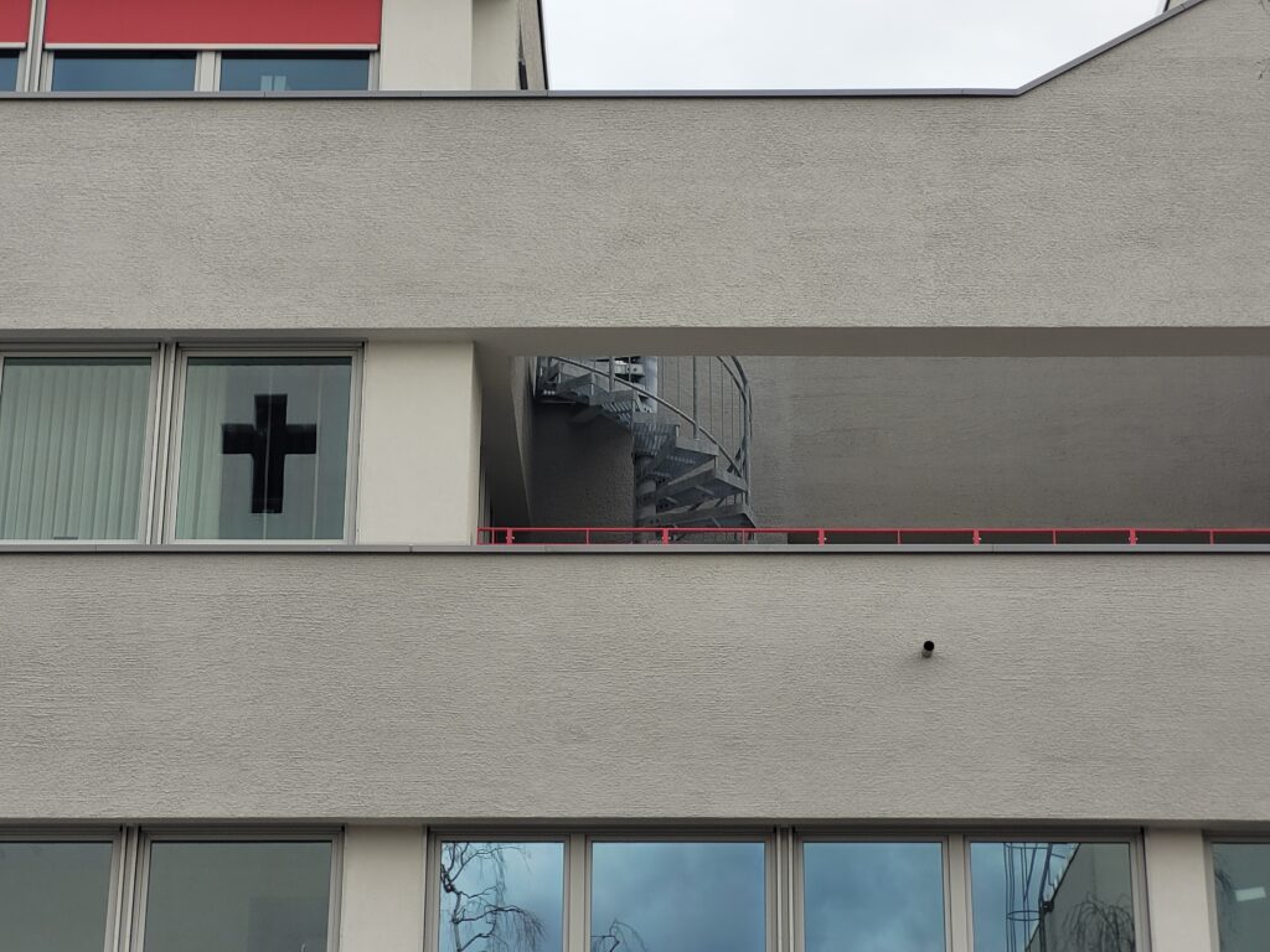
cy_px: 476
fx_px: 2788
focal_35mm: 76
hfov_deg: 25.7
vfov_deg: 19.4
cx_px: 635
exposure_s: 1/50
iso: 32
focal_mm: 7.12
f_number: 2.4
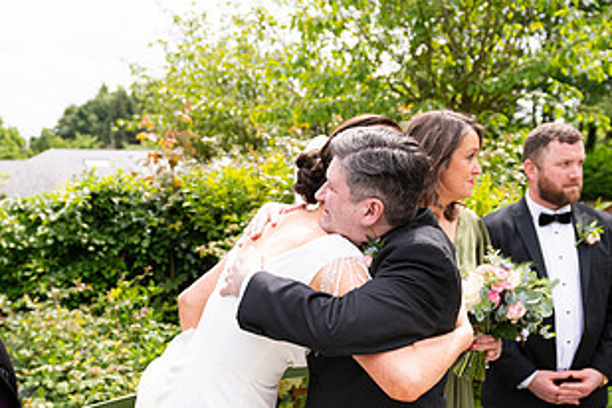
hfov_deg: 43.6
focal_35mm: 45
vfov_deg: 29.1
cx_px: 315
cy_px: 334
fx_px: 765
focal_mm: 24
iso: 250
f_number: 3.5
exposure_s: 1/1600
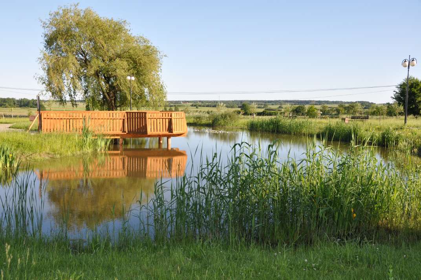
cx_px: 210
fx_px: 420
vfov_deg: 36.8
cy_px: 140
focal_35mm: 36
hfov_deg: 53.2
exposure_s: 1/200
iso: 200
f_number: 8
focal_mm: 24
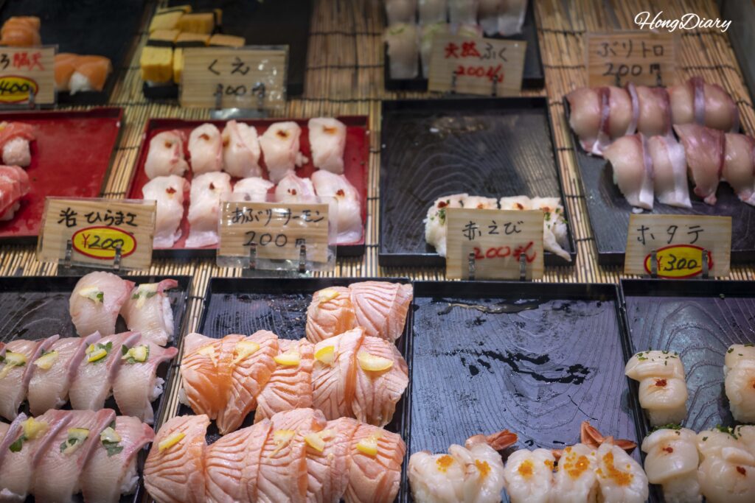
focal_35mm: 60
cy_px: 252
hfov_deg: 33.4
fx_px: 1258
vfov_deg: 22.6
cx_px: 378
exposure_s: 1/160
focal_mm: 60
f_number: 5.6
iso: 400
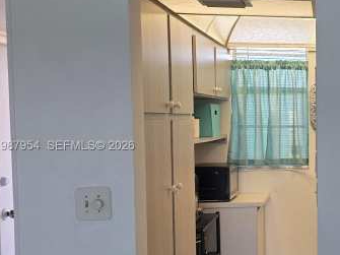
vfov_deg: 26.5
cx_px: 383
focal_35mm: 55
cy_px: 146
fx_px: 540
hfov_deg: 30.8
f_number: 1.7
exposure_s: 1/120
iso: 40
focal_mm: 6.3
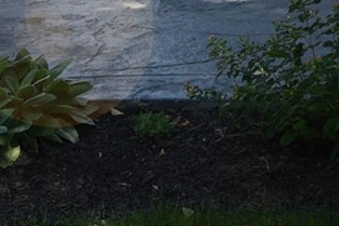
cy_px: -162
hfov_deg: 16.5
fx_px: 1129
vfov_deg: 10.8
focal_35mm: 120
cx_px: 376
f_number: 6.7
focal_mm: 20
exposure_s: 1/60
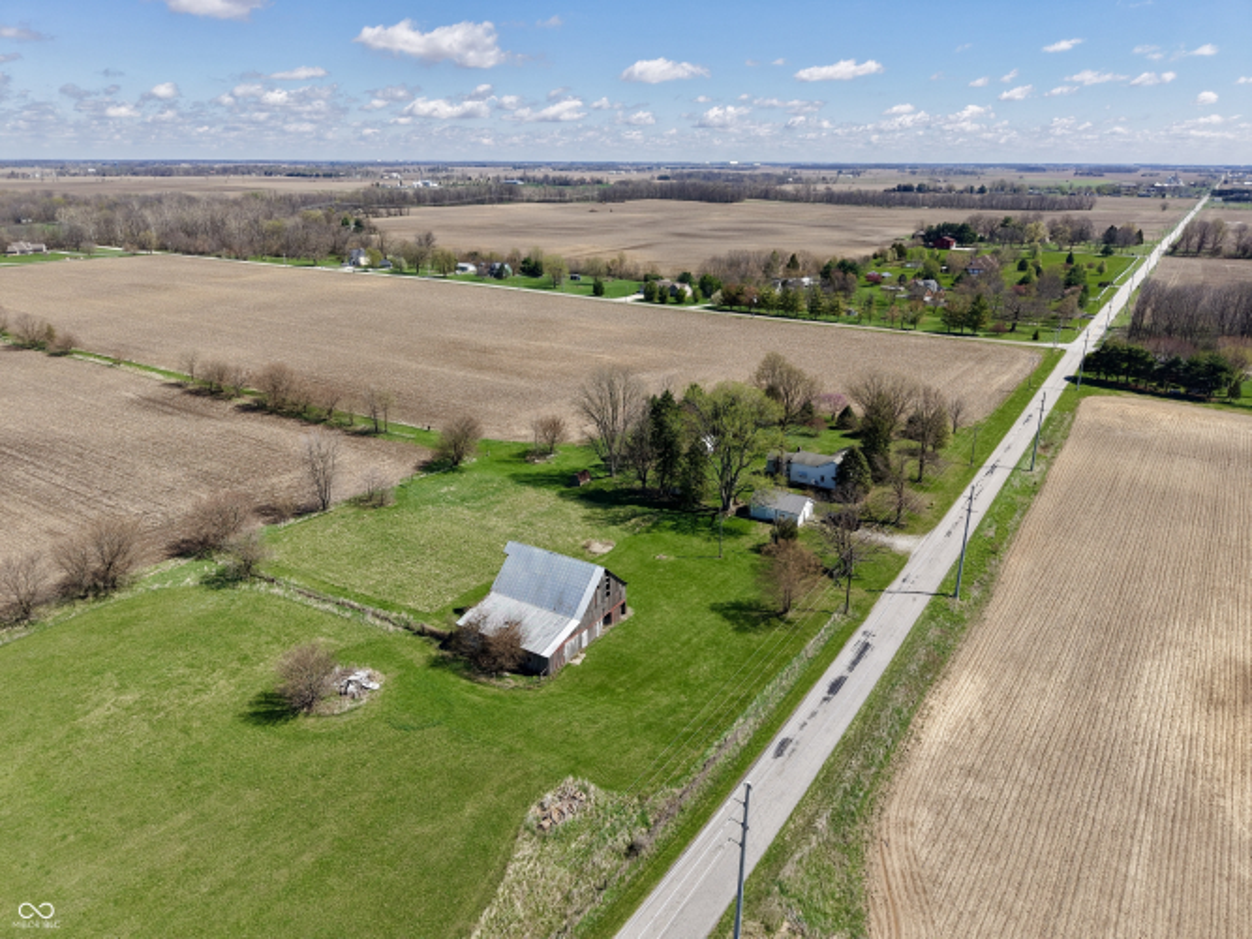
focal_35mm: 24
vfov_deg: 56.8
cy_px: 470
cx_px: 626
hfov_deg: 71.6
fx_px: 868
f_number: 1.8
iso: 130
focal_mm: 8.67
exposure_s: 1/3200
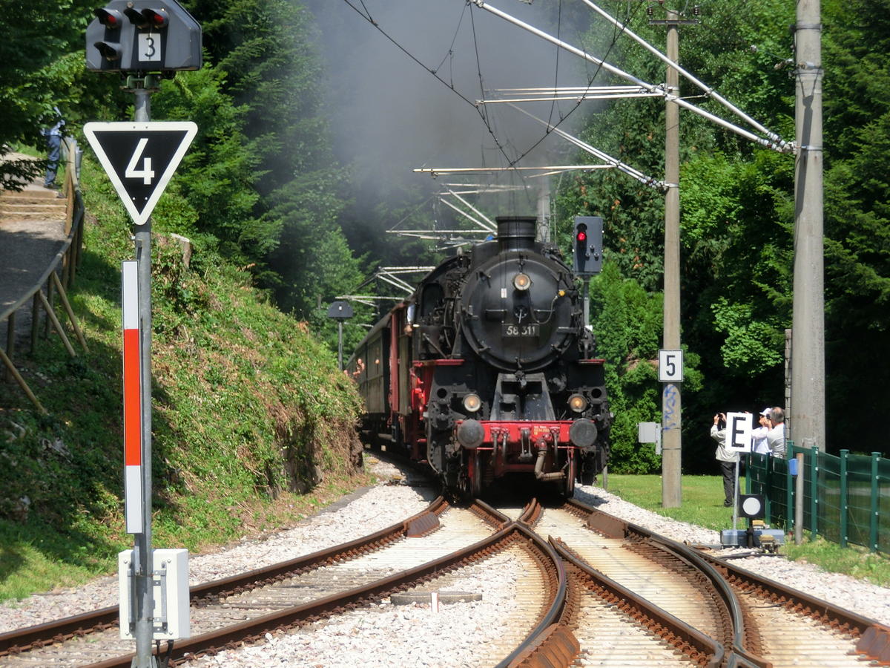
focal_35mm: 181
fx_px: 4654
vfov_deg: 8.2
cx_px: 445
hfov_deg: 10.9
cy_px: 334
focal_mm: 32.04
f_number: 5.9
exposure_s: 1/320
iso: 100
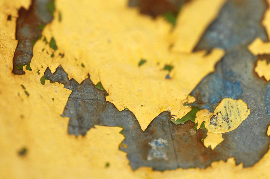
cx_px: 135
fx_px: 1012
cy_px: 90
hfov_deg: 15.2
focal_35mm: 135
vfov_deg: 10.1
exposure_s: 1/640
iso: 200
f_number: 4.5
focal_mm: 90
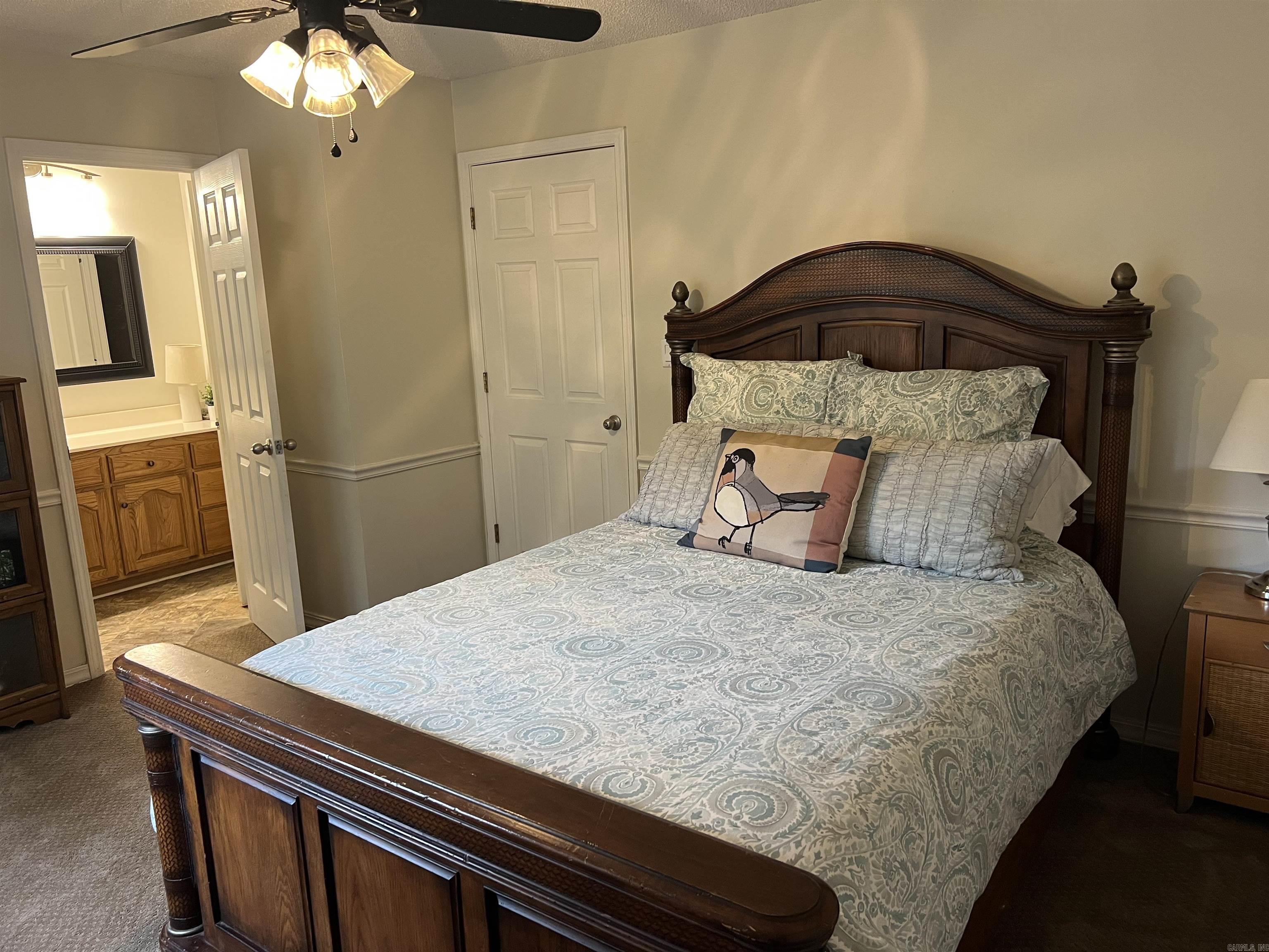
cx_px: 634
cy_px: 476
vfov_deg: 53.1
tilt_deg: -12.9
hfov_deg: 67.3
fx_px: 953
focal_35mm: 26
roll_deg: +2.0
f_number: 1.5
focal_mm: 5.7
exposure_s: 1/60
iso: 160
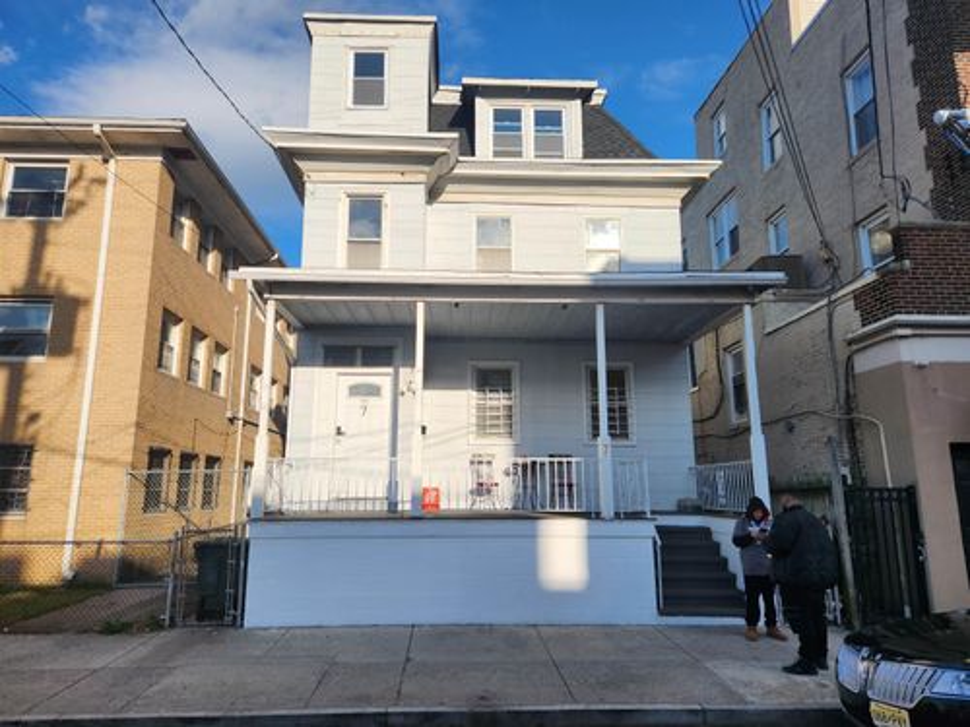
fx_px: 644
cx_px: 485
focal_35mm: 23
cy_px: 364
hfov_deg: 73.9
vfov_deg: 58.9
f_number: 1.8
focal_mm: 5.4
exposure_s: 1/2246
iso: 20
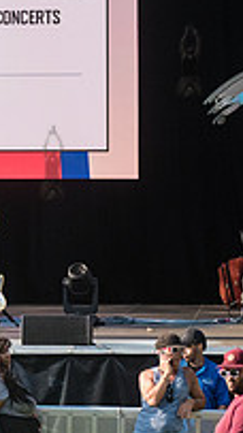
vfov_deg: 9.0
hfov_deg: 5.0
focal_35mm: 240
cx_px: -224
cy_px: 59
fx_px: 2753
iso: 2000
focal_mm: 80
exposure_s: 1/4000
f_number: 4
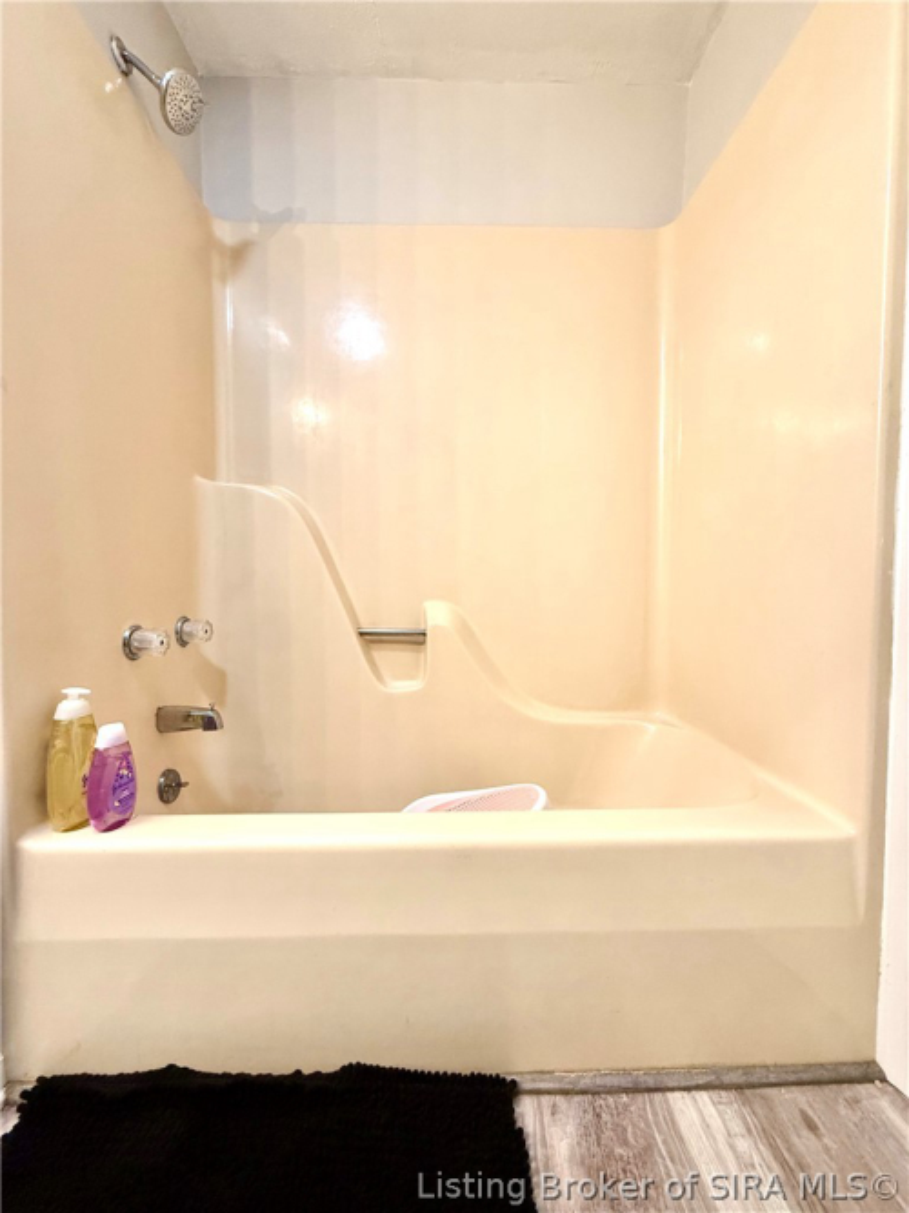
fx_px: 490
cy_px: 606
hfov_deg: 85.7
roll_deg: +0.3
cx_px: 454
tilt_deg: -2.1
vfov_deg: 102.1
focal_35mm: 14
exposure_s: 1/60
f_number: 2.2
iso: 200
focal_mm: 2.22
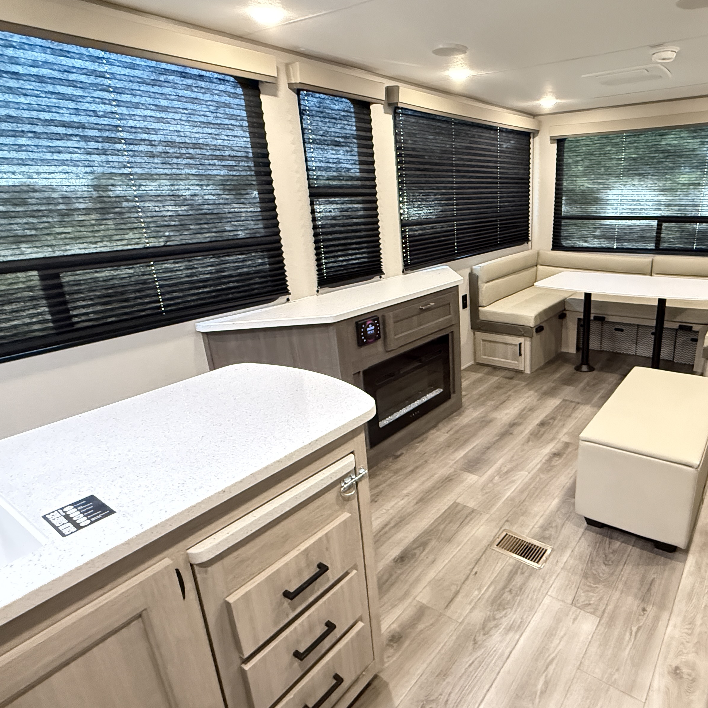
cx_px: 475
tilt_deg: -19.5
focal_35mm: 21
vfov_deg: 72.1
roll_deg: +0.9
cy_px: 359
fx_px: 486
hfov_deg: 70.0
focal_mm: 2.22
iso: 1000
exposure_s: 1/50
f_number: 2.2
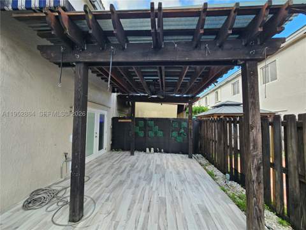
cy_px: 115
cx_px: 153
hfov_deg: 106.2
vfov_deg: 89.9
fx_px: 115
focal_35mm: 13
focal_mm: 2.2
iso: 50
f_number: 2.2
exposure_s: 1/219
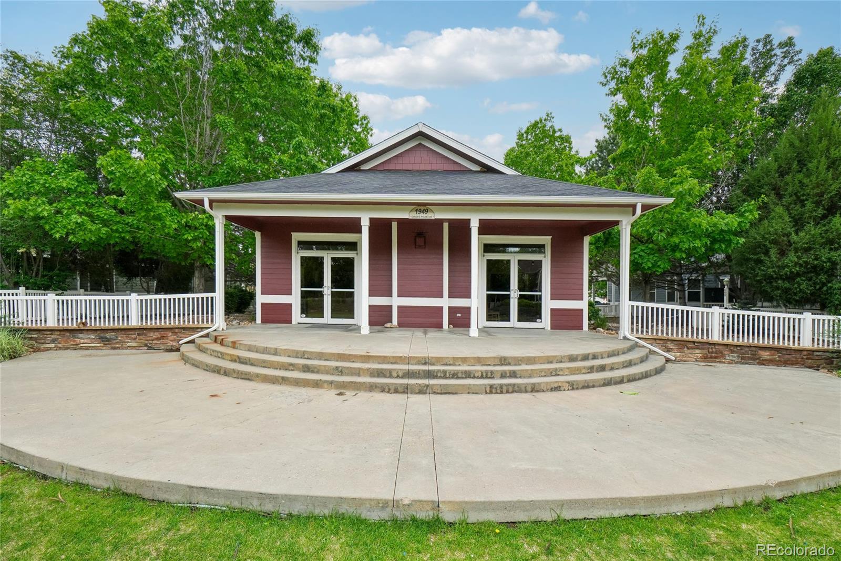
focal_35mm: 15
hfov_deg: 100.4
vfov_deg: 77.3
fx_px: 350
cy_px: 280
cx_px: 420
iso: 400
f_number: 8
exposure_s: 1/640
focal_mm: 10
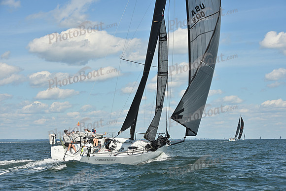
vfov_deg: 16.1
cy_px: 96
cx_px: 143
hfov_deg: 23.9
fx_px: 675
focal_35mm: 85
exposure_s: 1/1600
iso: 250
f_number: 9
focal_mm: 85
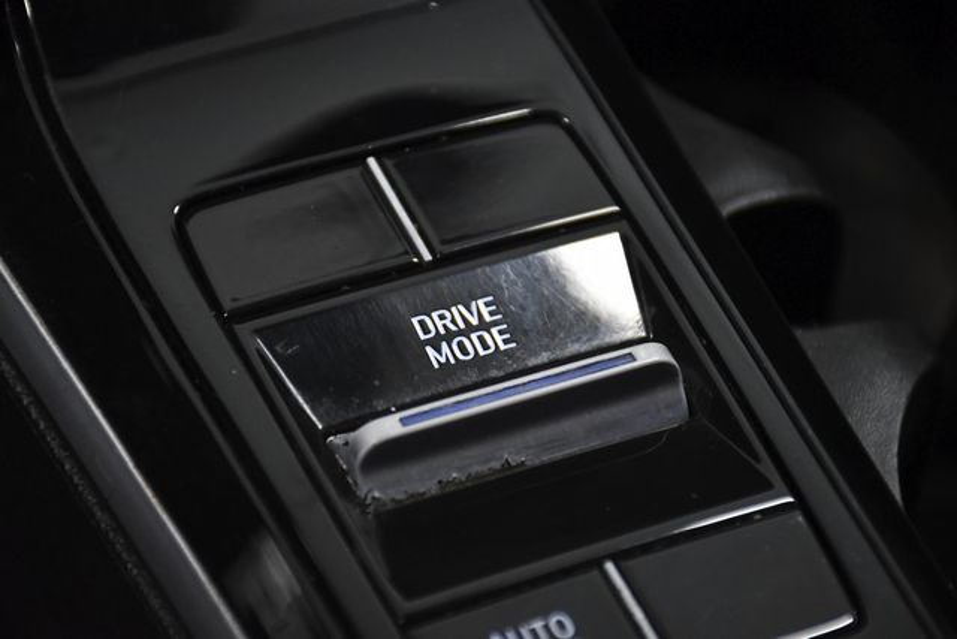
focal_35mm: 174
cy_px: 320
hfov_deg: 11.8
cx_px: 478
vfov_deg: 7.9
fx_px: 4626
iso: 2500
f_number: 5.6
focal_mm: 116
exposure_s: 1/250
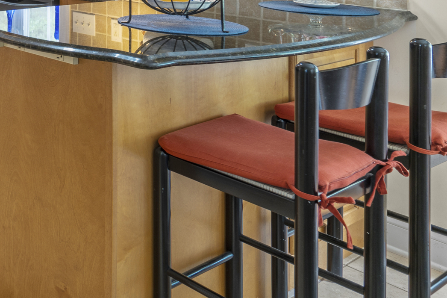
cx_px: -131
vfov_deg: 25.1
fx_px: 583
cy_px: -80
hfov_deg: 32.1
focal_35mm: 47
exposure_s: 2
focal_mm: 16
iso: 200
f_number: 9
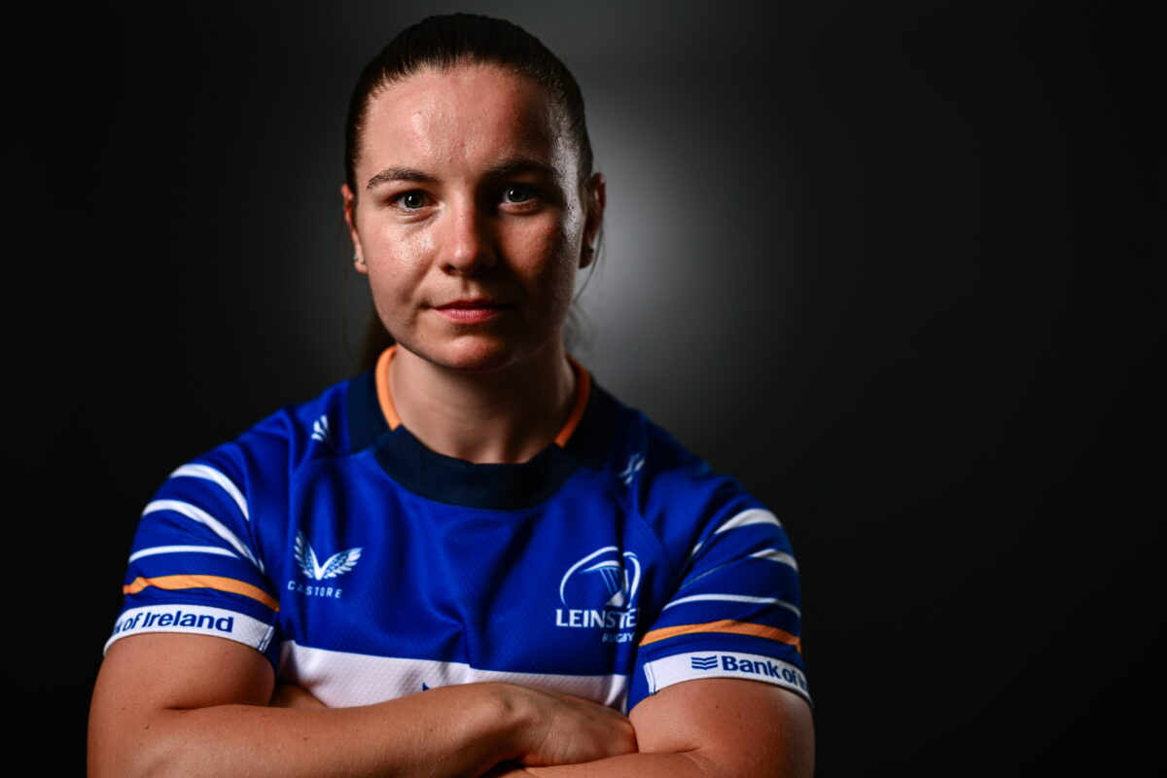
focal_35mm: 50
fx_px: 1621
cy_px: 389
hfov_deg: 39.6
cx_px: 584
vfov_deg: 27.0
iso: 32
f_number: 1.8
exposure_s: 1/2500
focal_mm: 50
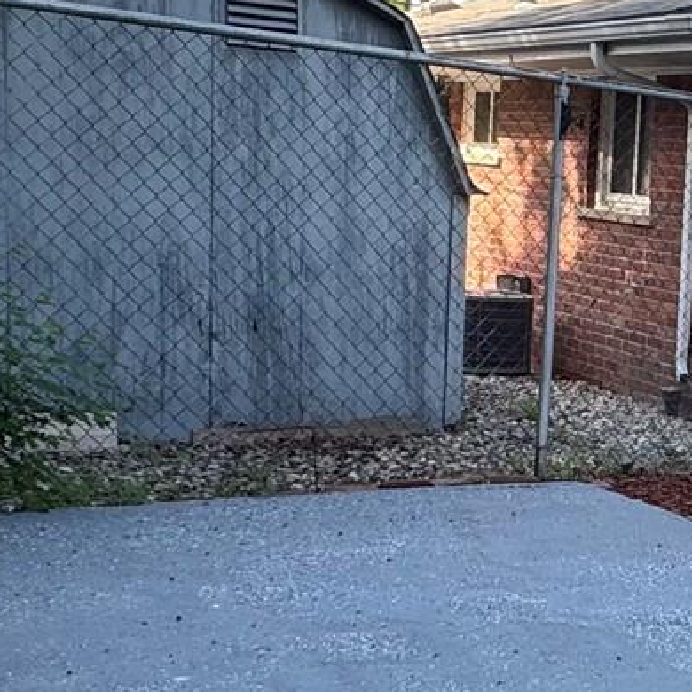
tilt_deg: -8.1
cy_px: 410
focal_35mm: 65
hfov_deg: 22.7
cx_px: 974
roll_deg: -5.1
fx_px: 1470
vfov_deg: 26.4
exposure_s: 1/212
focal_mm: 2.22
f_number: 2.2
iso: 40
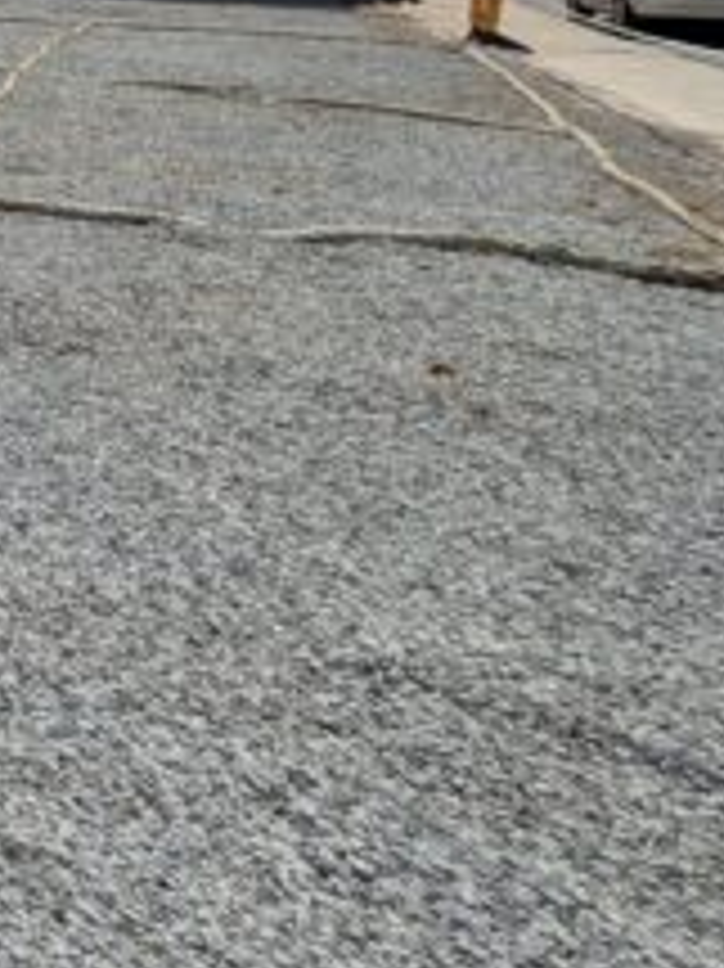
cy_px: -144
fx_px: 1396
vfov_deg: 32.6
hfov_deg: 15.8
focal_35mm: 50
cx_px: -967
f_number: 2.2
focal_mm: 1.83
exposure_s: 1/2674
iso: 52
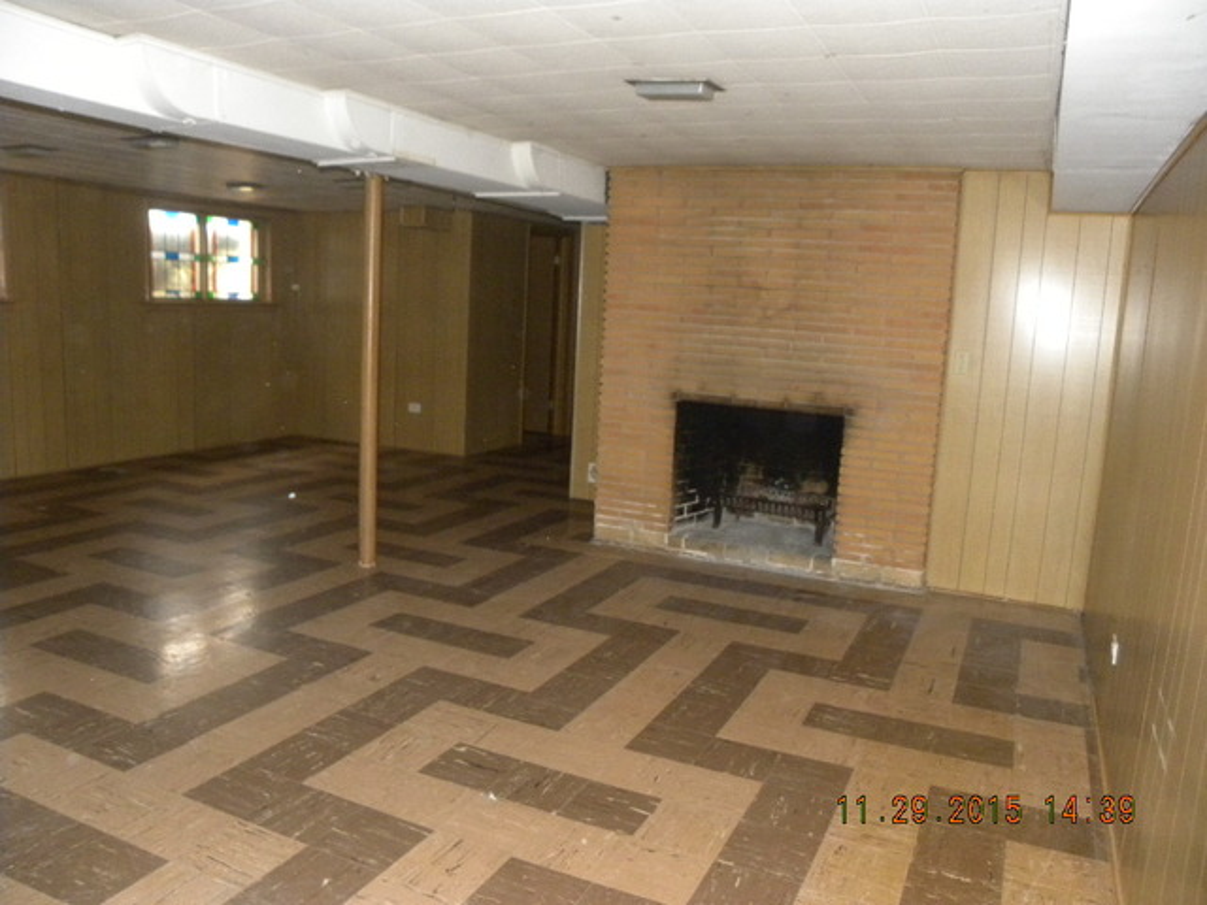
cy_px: 452
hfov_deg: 67.3
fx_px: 907
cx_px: 604
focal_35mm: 26
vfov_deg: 53.1
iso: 400
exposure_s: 1/30
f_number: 2.8
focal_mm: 4.6
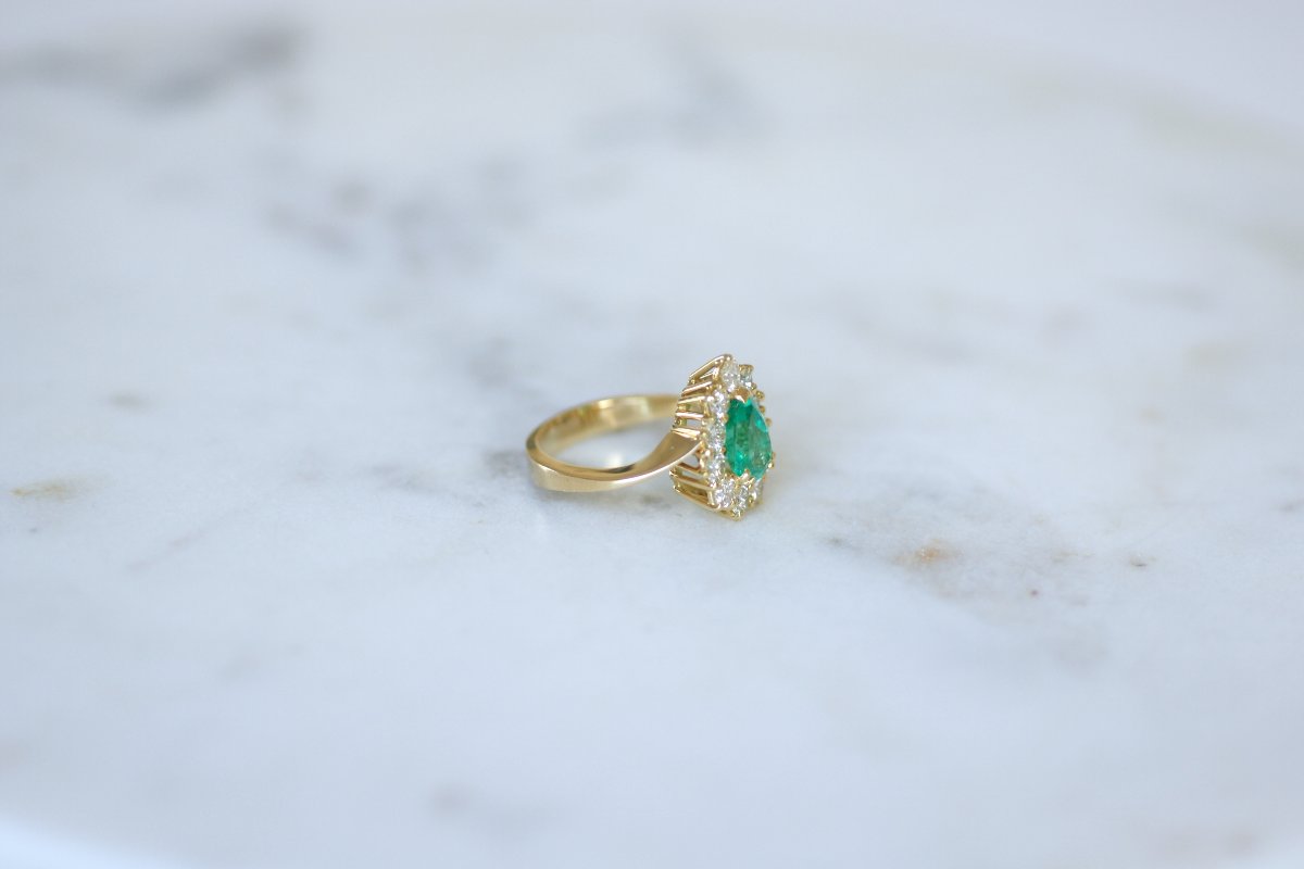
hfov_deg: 19.5
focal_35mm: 105
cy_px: 434
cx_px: 652
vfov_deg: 13.0
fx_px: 3803
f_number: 2.8
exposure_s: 1/125
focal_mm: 70
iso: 200
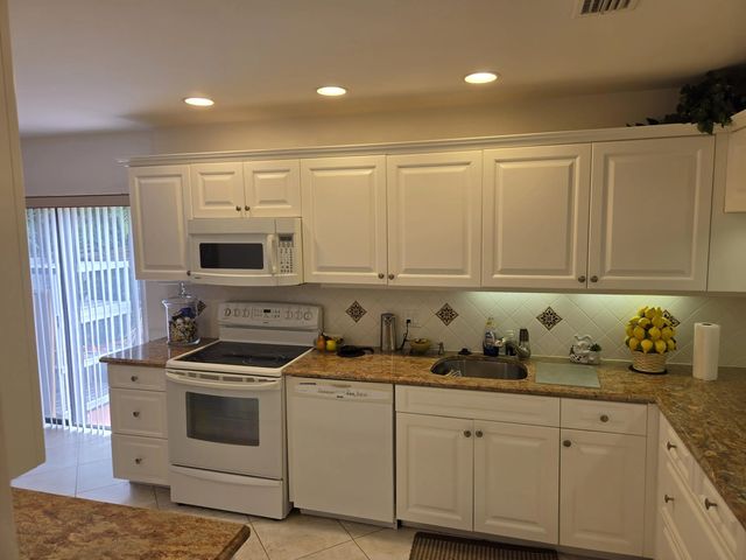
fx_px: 496
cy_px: 280
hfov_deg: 73.9
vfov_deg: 58.9
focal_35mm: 23
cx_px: 373
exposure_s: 1/120
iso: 32
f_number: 1.8
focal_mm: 5.4
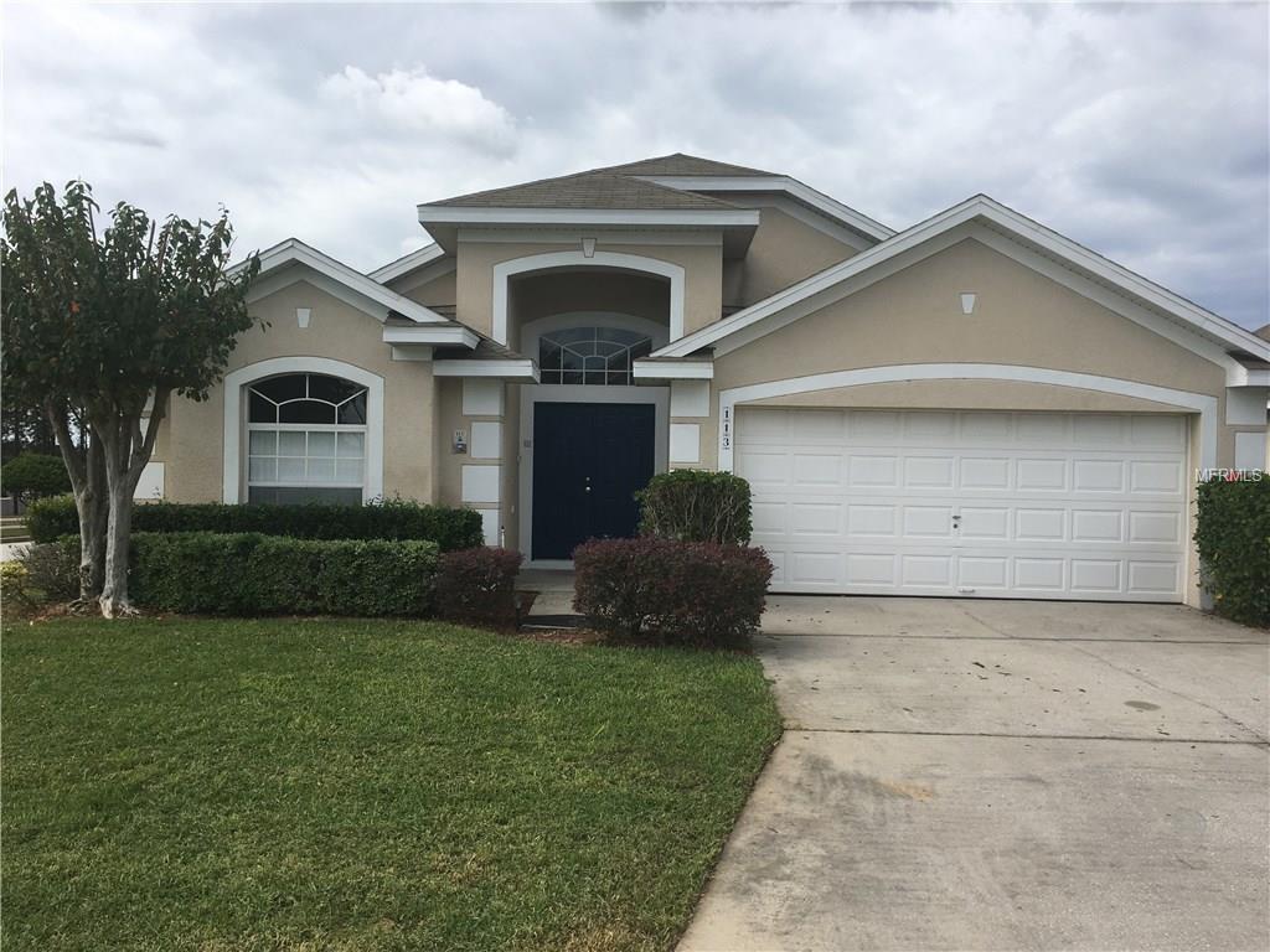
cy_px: 476
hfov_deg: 61.7
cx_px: 635
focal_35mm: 29
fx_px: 1064
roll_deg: -1.4
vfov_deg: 48.2
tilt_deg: -0.1
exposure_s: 1/1972
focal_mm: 4.15
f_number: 2.2
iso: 25
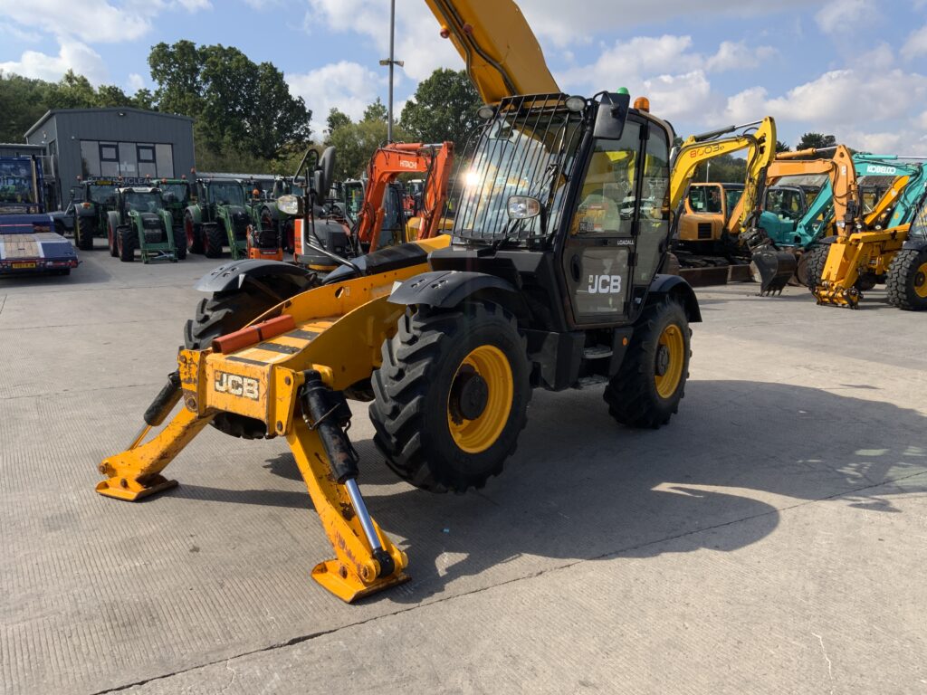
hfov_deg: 61.7
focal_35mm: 29
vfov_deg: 48.2
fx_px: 777
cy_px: 348
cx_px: 464
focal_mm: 3
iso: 16
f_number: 1.8
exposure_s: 1/1377
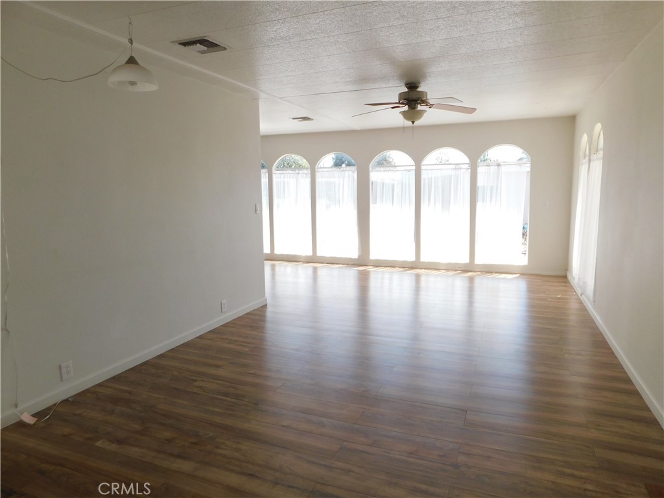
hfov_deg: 73.9
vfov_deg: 58.9
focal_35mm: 23
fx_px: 441
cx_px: 332
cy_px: 249
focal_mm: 4
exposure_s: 1/250
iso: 125
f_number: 3
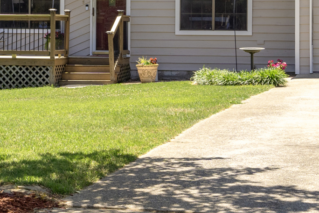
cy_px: 10
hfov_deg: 15.9
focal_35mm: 128
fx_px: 1134
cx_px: 71
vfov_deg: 10.6
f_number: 9
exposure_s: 1/320
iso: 400
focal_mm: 35
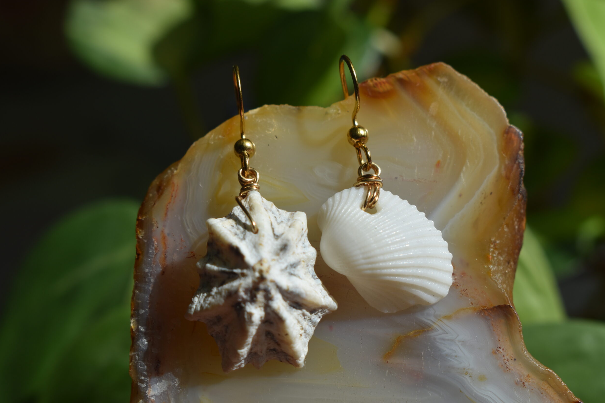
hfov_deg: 31.0
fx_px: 1092
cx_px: 298
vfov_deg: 20.9
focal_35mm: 65
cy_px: 207
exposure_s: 1/400
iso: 100
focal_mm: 42
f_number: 8
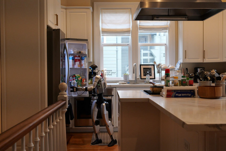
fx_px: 226
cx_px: 113
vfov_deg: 36.9
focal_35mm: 36
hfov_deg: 53.1
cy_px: 76
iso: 6400
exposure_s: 1/250
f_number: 5.6
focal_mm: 36
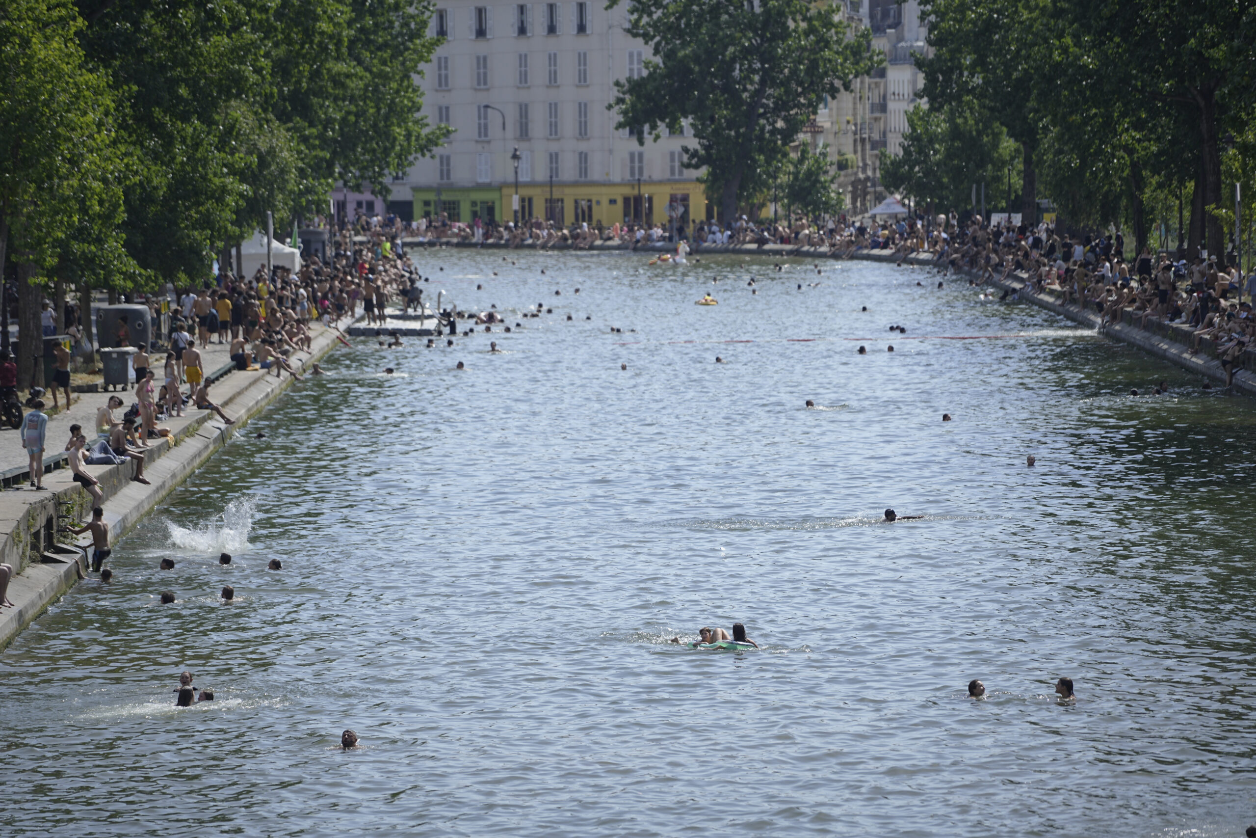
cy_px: 419
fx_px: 6978
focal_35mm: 200
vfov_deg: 6.9
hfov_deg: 10.3
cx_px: 628
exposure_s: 1/1600
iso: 200
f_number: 4
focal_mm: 200
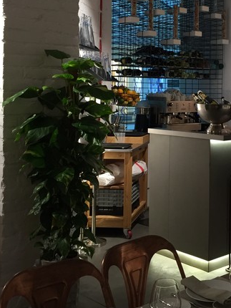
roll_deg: -1.6
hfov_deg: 25.6
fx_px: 489
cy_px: 97
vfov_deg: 34.5
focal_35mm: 55
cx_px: 214
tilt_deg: +0.2
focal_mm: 4.15
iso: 160
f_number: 2.2
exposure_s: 1/33
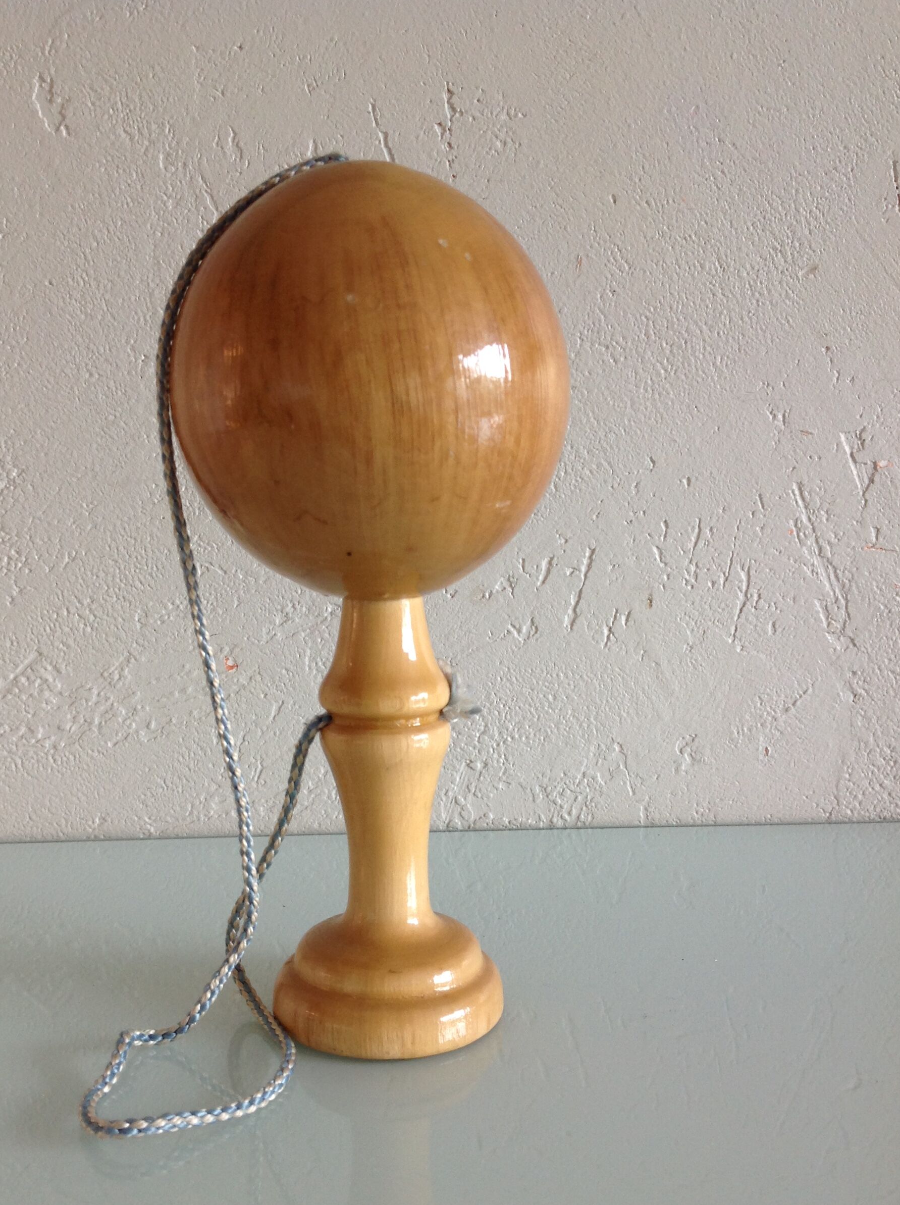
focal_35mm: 38
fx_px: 1321
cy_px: 645
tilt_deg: -7.1
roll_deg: +1.3
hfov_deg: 37.6
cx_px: 415
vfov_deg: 49.0
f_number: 2.4
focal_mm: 4.28
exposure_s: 1/15
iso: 50
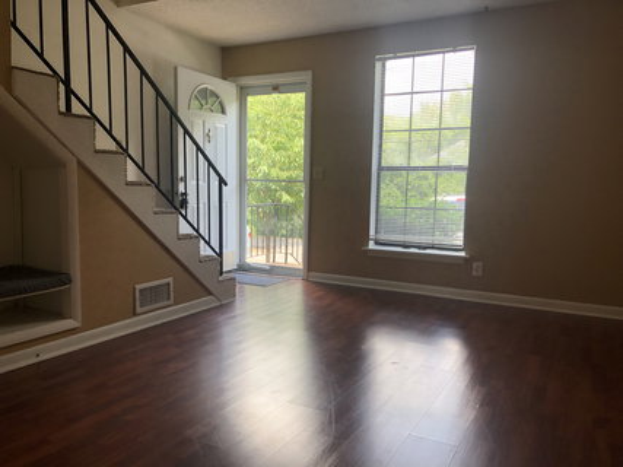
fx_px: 504
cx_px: 312
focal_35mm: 28
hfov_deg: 63.5
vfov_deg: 49.7
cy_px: 234
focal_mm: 3.99
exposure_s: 1/120
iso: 50
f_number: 1.8
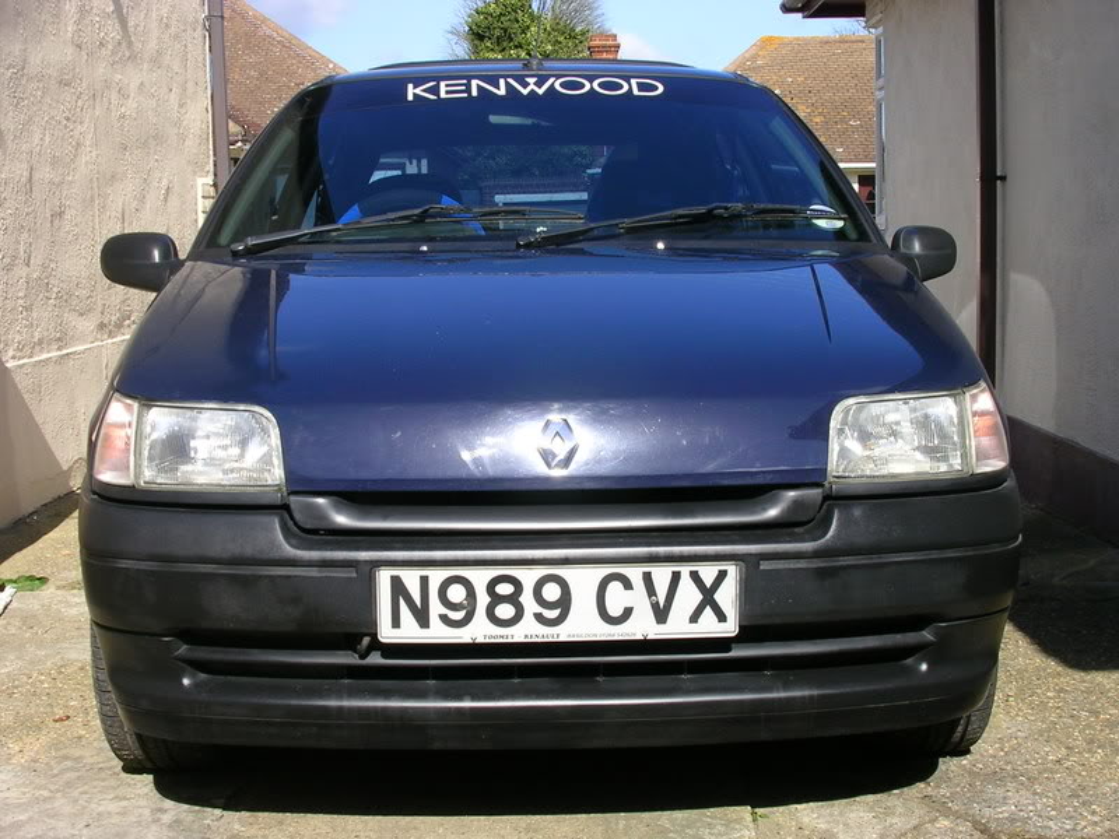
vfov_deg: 27.5
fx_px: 1713
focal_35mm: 53
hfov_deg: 36.2
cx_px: 560
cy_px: 420
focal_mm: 8
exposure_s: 1/206
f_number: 6.4
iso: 50
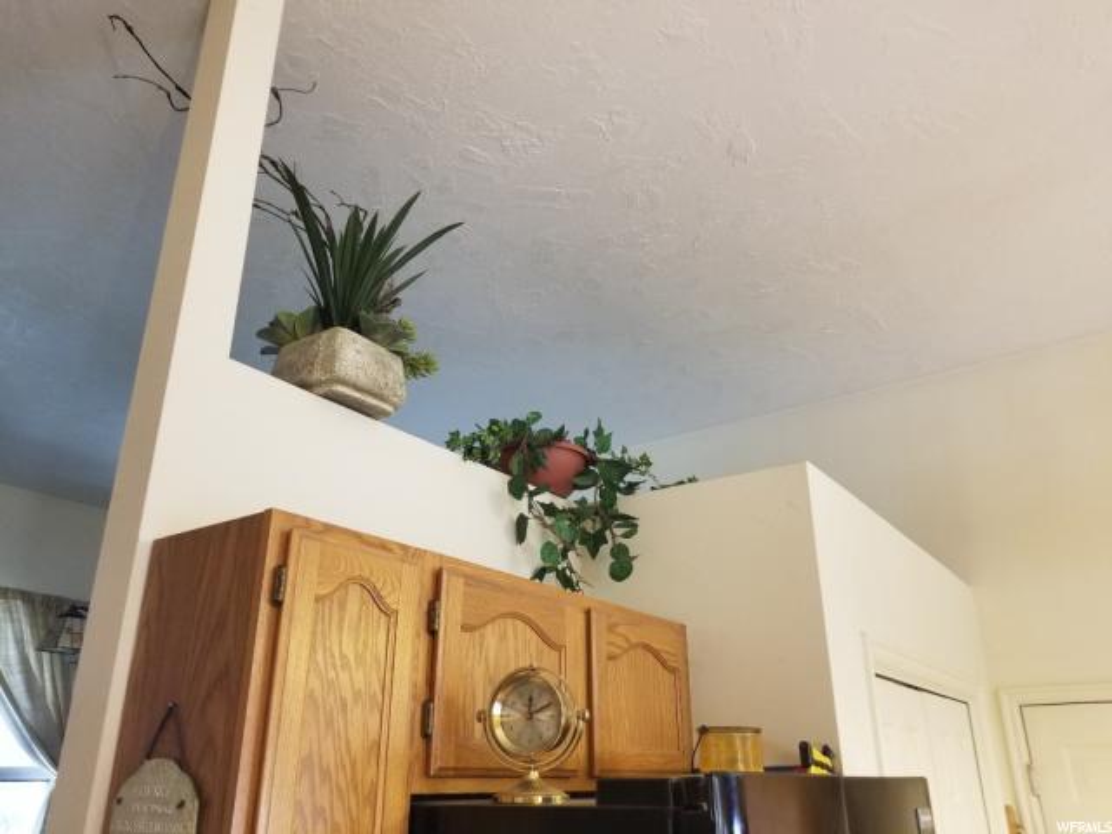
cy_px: 417
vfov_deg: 53.1
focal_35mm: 26
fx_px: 835
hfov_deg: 67.3
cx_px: 556
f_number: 1.7
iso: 200
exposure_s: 1/30
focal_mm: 4.25
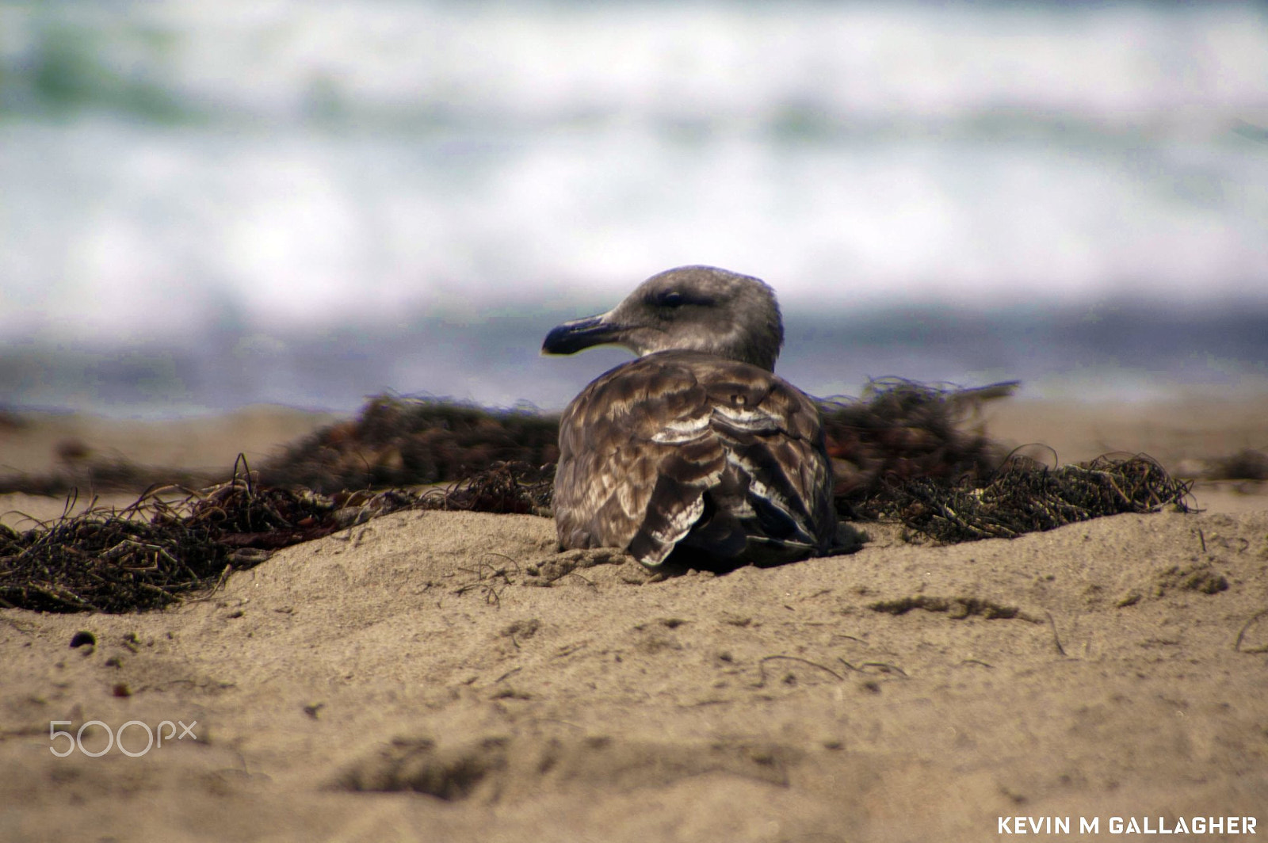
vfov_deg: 3.0
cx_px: 634
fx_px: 15837
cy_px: 422
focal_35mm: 450
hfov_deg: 4.6
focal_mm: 300
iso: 200
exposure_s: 1/400
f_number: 6.3
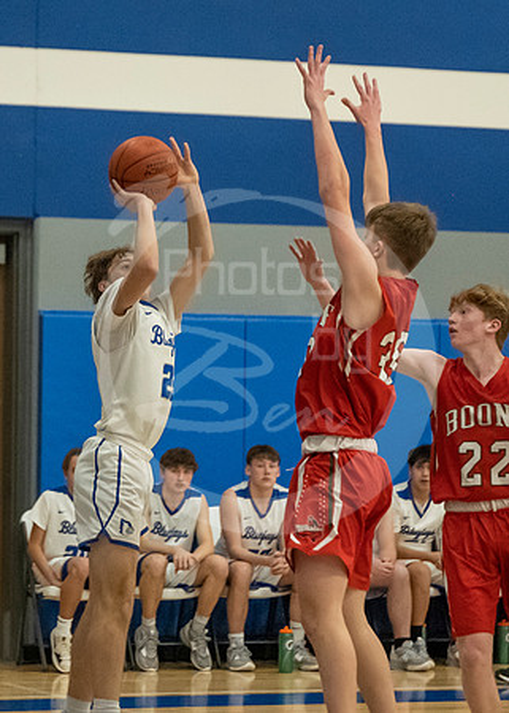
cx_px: 79
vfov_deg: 12.5
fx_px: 3250
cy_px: 345
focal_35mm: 160
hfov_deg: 8.9
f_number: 2.8
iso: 3200
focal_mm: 71
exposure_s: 1/1000
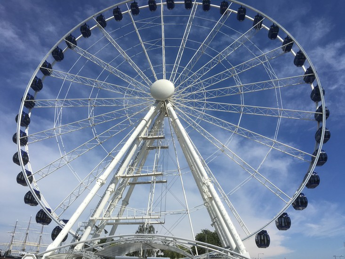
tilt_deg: +27.1
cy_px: 130
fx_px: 289
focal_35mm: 29
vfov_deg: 48.2
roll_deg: -2.7
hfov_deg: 61.7
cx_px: 172
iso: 25
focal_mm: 4.15
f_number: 2.2
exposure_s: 1/3077
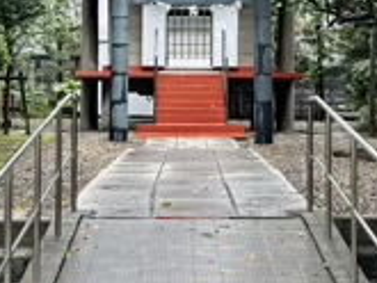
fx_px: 1199
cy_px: 104
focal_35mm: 110
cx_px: 203
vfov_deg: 13.5
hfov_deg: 17.9
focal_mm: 5.96
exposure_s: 1/121
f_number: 1.6
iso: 100
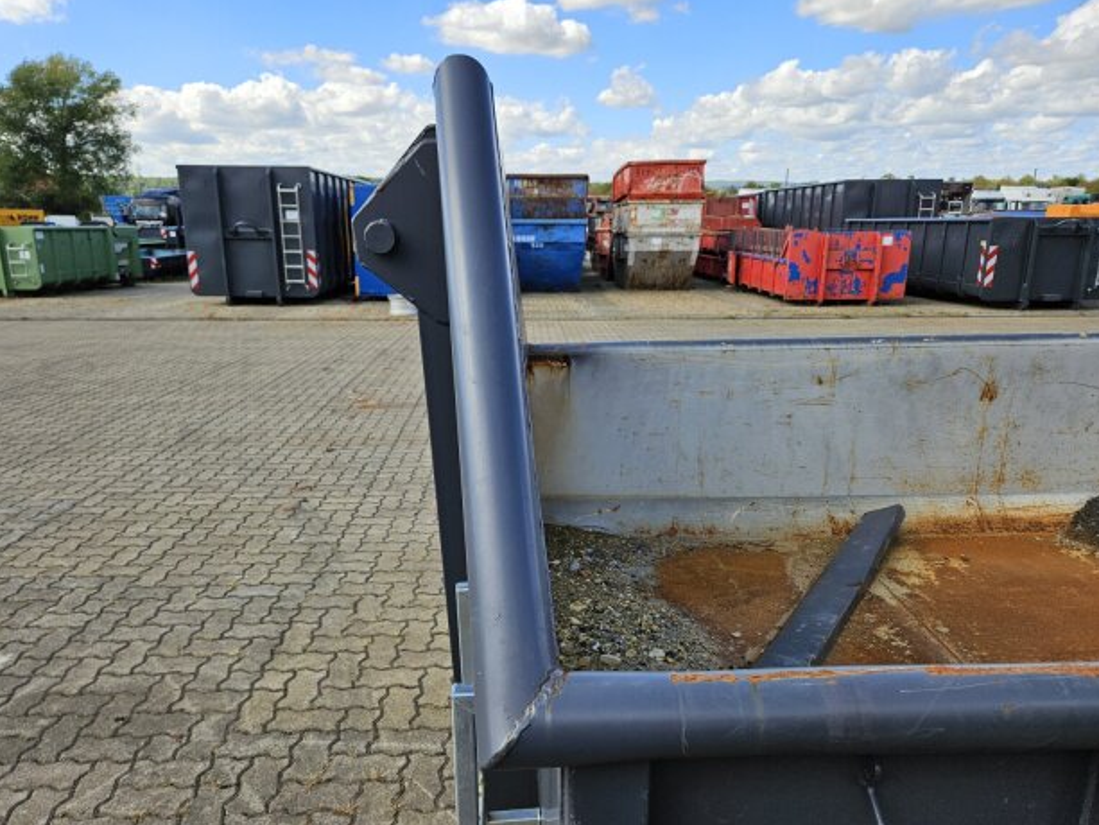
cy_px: 427
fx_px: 762
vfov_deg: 56.8
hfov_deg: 71.6
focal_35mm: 24
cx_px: 534
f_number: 1.8
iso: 50
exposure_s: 1/2000
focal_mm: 5.4
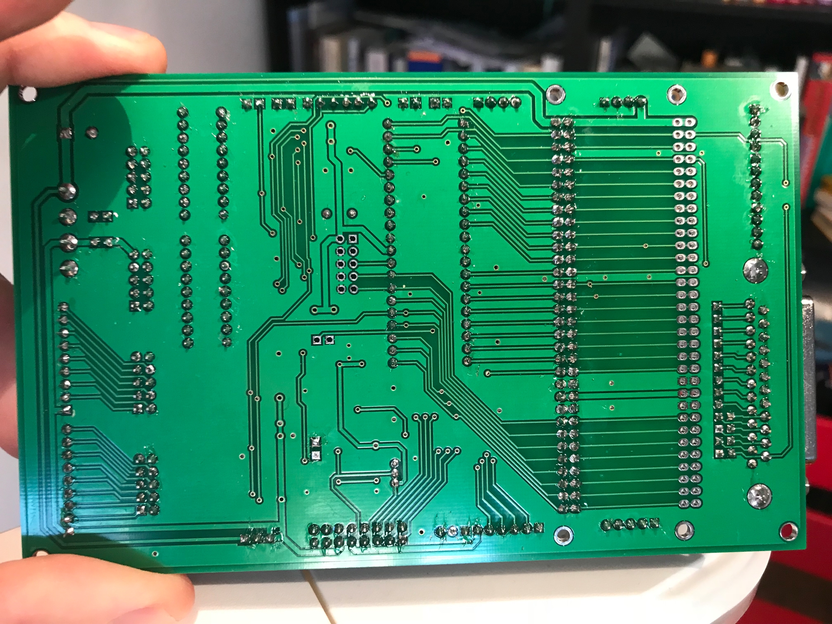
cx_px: 416
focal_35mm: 28
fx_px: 673
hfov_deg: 63.4
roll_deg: -1.6
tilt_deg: -31.4
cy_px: 312
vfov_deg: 49.7
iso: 64
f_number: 1.8
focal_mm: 3.99
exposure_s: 1/17
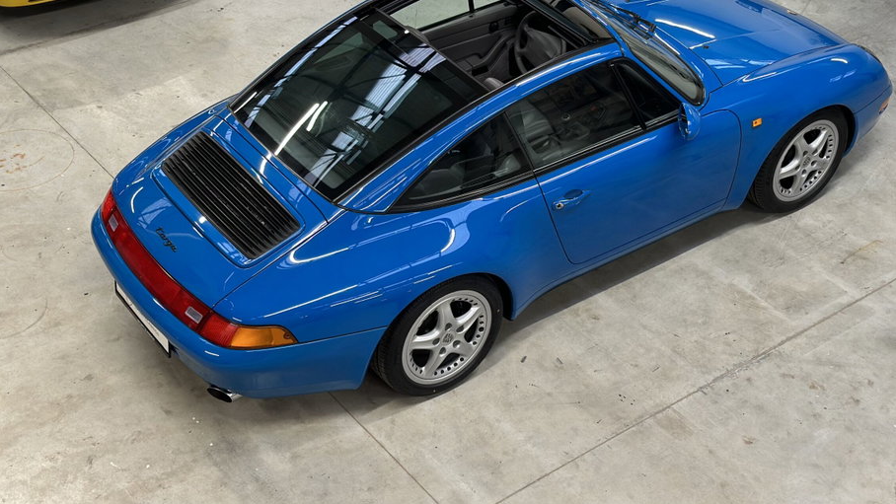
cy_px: 197
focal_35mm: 59
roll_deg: -2.4
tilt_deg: -35.6
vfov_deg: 20.4
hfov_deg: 35.4
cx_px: 503
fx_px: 1402
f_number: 1.78
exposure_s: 1/50
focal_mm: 6.86
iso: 100
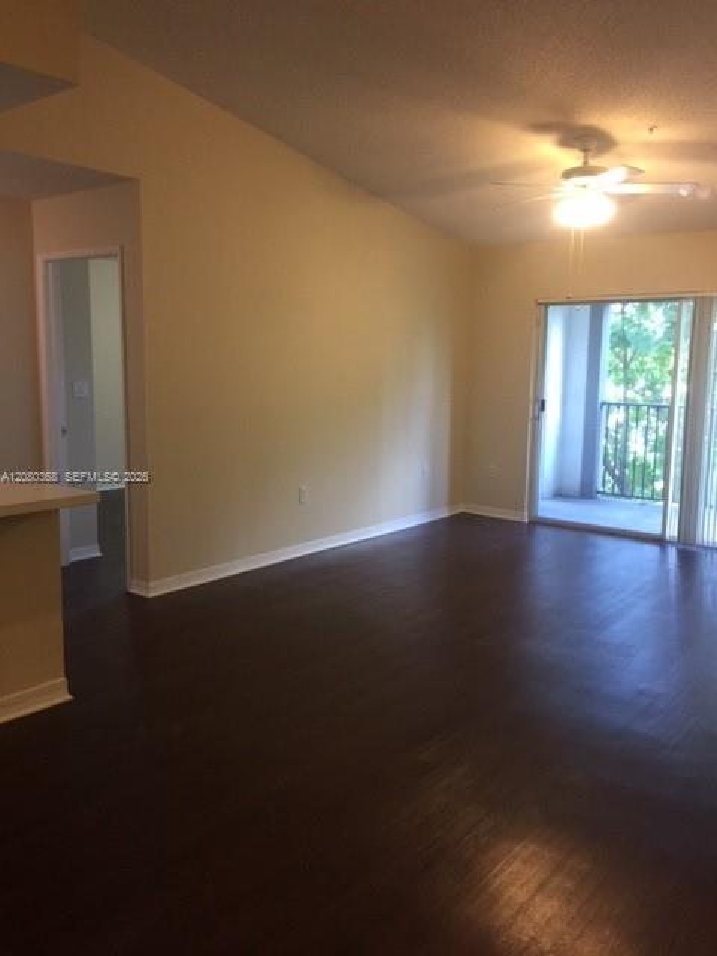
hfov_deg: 48.2
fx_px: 801
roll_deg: -0.7
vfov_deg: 61.7
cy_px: 478
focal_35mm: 29
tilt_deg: -7.7
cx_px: 358
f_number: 2.2
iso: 50
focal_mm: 4.15
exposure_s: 1/15
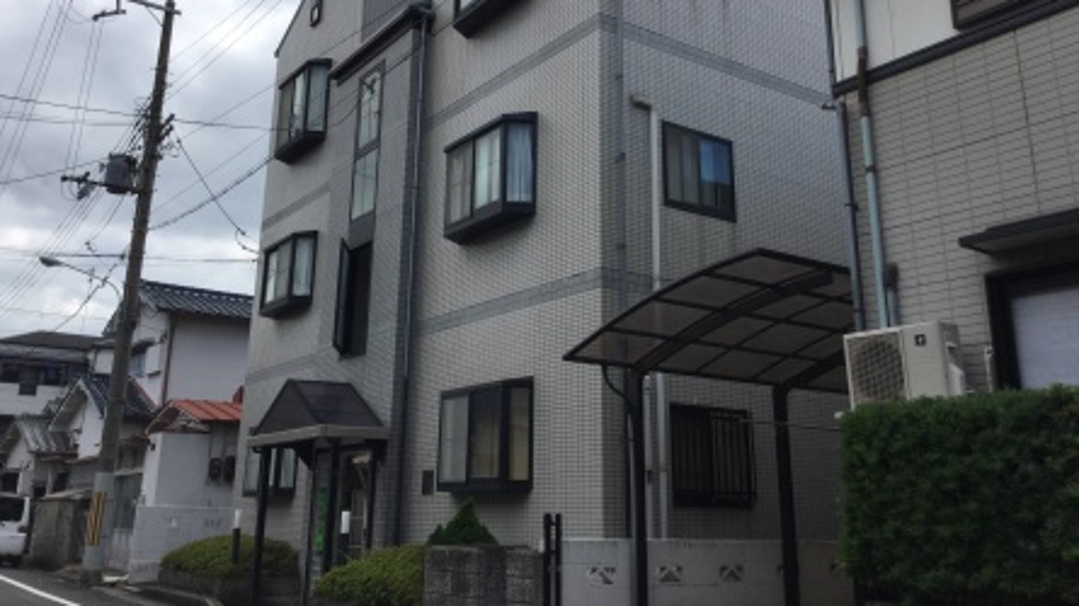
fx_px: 972
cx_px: 541
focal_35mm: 34
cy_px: 201
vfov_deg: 34.3
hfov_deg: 58.0
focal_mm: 3.3
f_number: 2.4
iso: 25
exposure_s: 1/1481
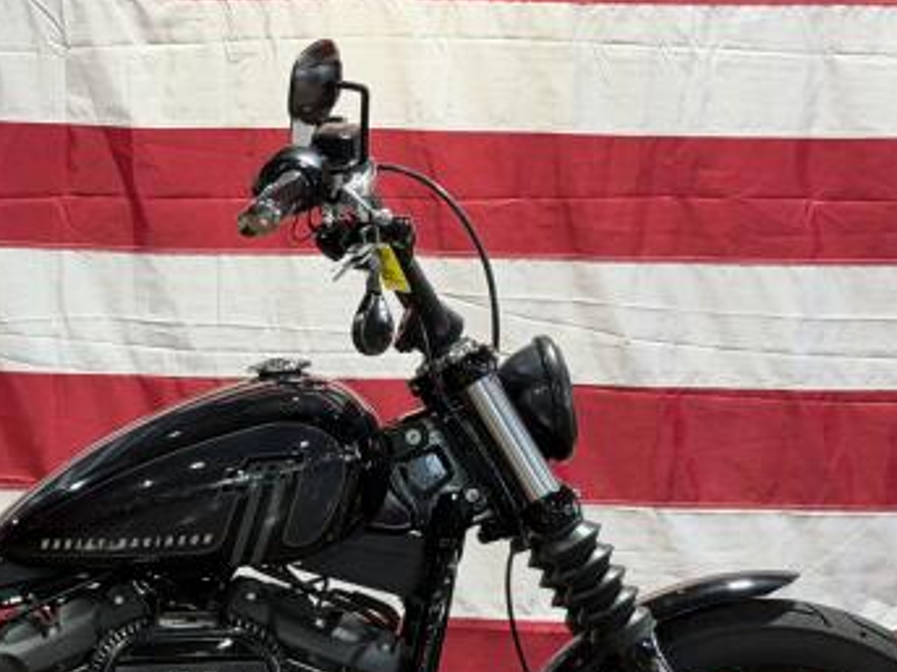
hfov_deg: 17.4
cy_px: 740
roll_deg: +0.2
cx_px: 112
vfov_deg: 13.0
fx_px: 2901
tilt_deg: -11.8
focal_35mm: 112
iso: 100
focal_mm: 6.76
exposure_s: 1/60
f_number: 1.78
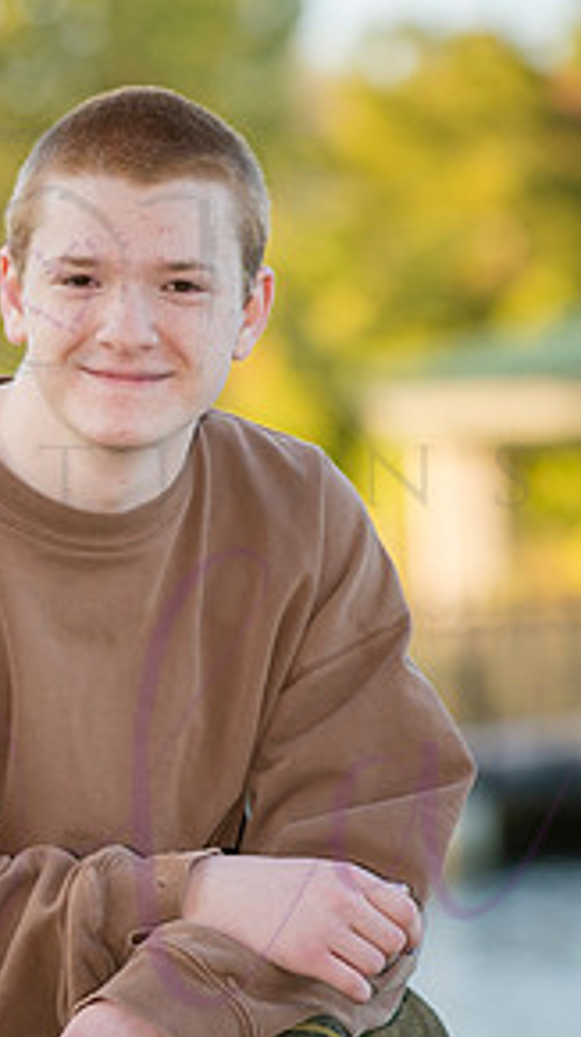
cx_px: 61
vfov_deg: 9.9
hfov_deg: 5.5
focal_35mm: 219
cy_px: 602
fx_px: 6017
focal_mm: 135
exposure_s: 1/640
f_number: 4
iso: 400
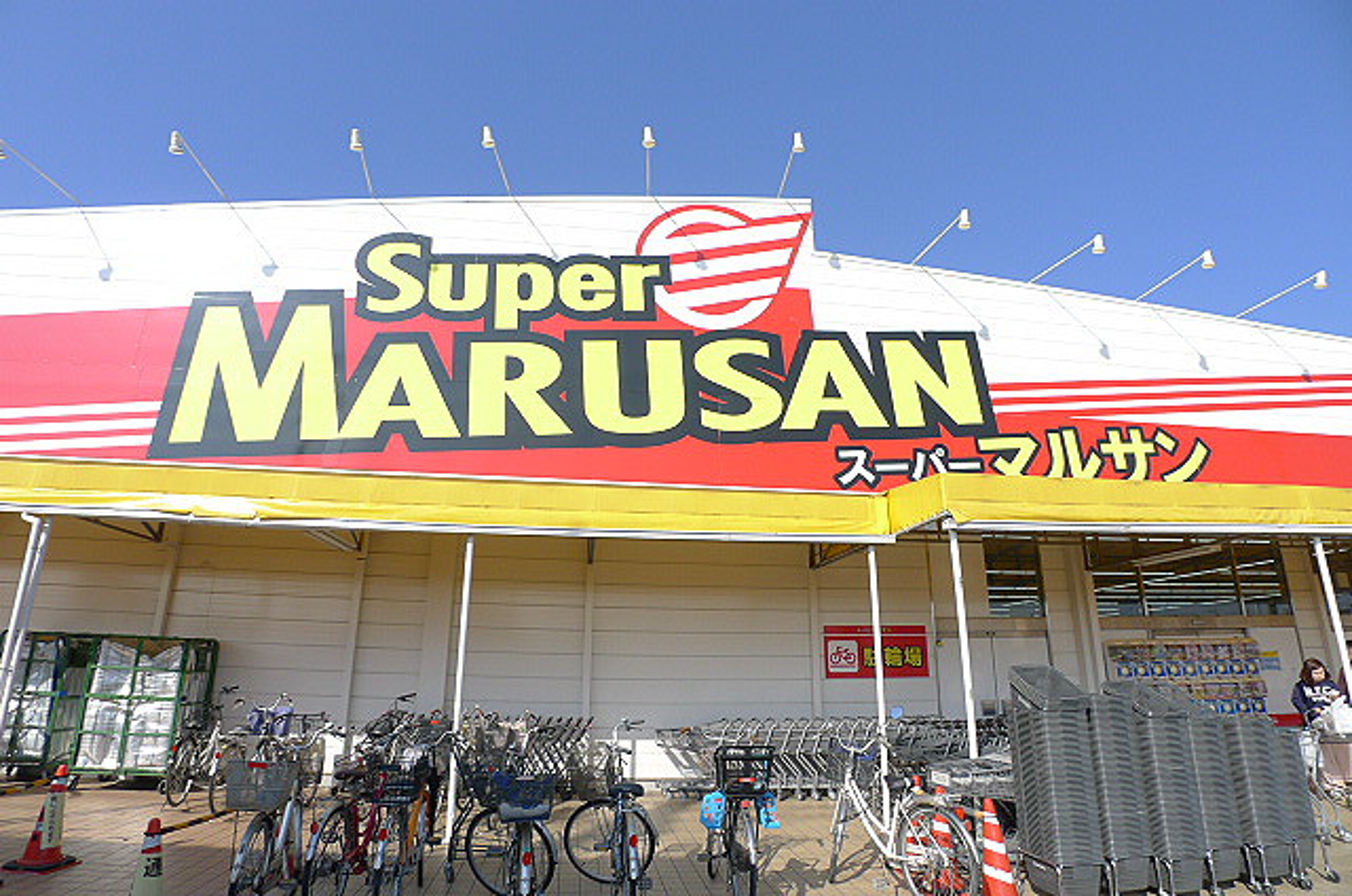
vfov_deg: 67.2
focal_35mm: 18
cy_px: 448
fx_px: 675
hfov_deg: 90.1
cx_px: 676
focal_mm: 3.9
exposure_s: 1/640
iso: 80
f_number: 4
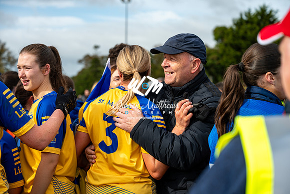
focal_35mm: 70
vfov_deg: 19.5
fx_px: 564
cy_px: 97
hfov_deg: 28.8
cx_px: 145
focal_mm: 70
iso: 100
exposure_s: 1/800
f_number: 4
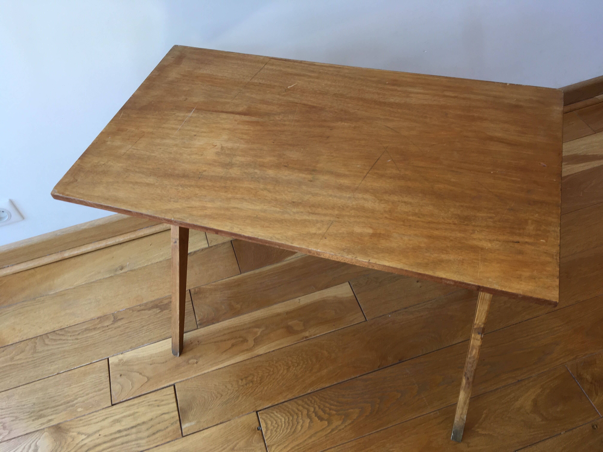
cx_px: 302
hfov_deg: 61.7
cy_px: 226
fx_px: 505
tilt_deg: -49.4
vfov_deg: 48.2
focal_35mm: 29
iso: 25
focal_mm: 4.15
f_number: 2.2
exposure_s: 1/50
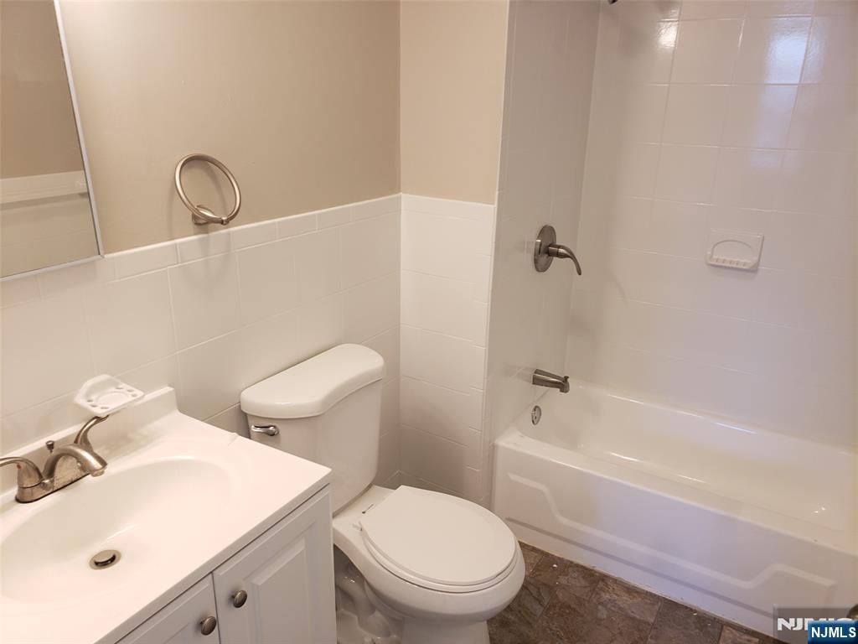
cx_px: 429
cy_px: 322
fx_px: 644
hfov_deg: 67.3
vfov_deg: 53.1
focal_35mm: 26
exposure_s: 1/60
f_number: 2.4
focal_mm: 4.3
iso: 200
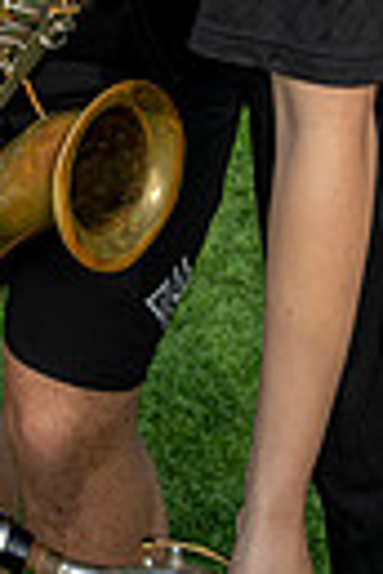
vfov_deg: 19.9
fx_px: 1340
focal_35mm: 84
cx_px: -31
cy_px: -352
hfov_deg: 15.8
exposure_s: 1/250
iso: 40
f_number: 4.5
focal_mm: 24
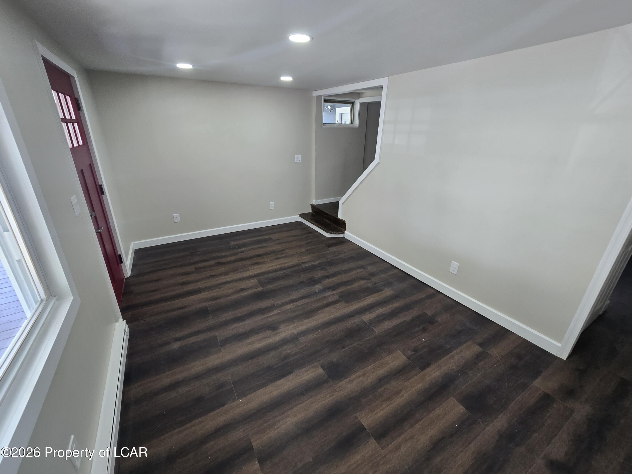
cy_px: 237
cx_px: 316
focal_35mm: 13
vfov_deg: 89.9
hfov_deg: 106.2
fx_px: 237
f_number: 2.2
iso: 125
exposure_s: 1/60
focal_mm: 2.2
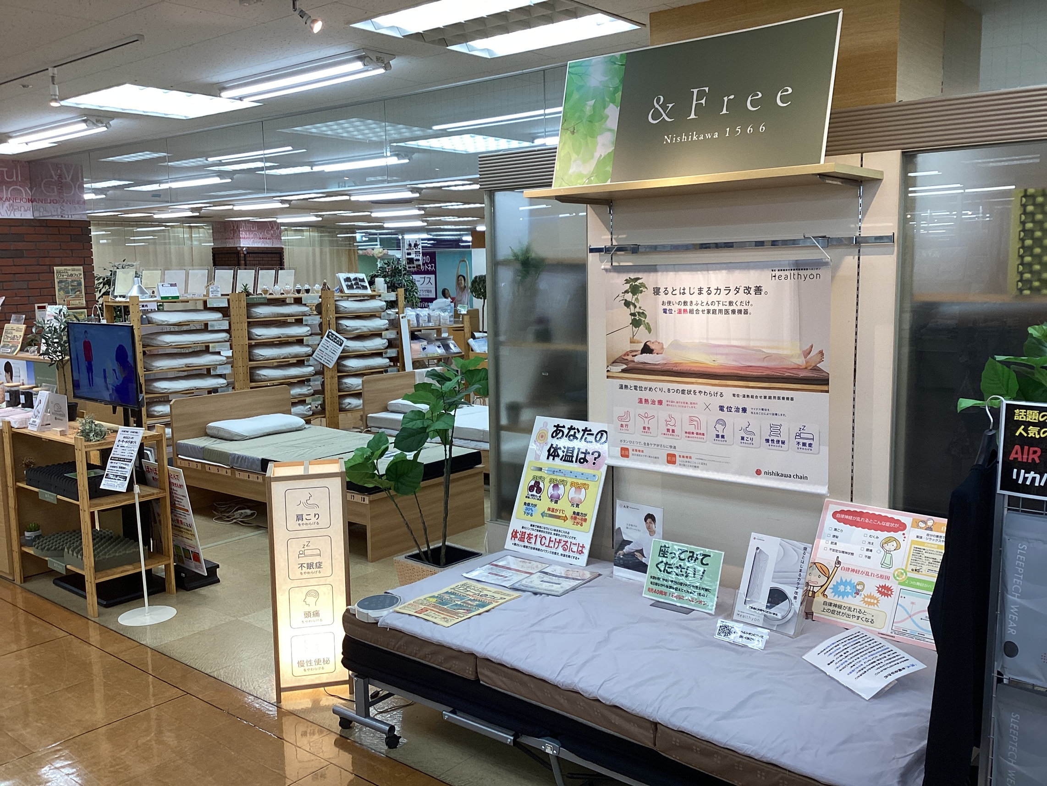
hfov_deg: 58.4
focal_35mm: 31
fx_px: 938
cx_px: 524
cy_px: 393
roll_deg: +0.5
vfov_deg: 45.4
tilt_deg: -7.4
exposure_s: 1/100
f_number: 2.4
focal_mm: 3.3
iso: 64
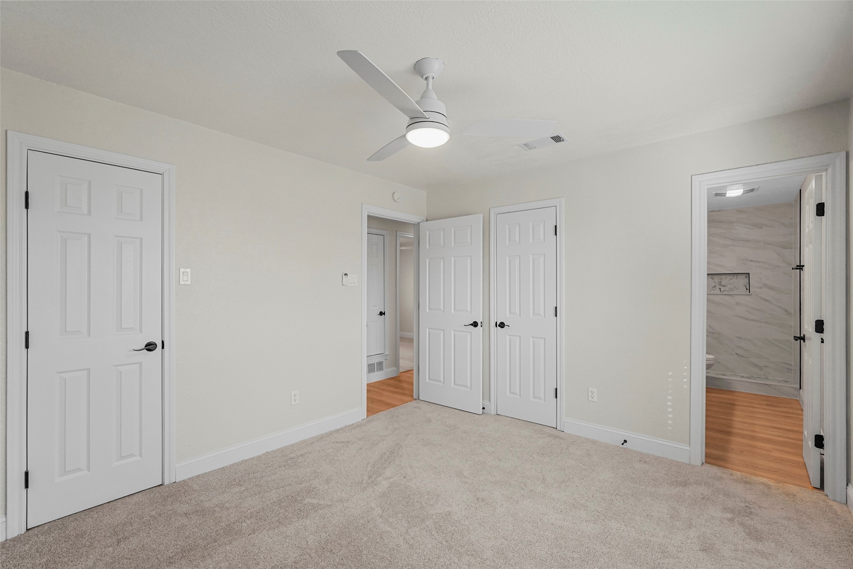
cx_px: 426
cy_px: 284
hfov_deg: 96.7
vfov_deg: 73.7
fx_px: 379
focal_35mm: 16
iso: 2000
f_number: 5.6
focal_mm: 16
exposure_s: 1/100
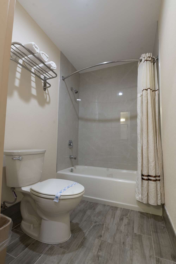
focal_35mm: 16
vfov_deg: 96.7
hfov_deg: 73.7
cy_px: 132
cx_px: 88
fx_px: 117
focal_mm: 16
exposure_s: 1/20
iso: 500
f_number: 6.3
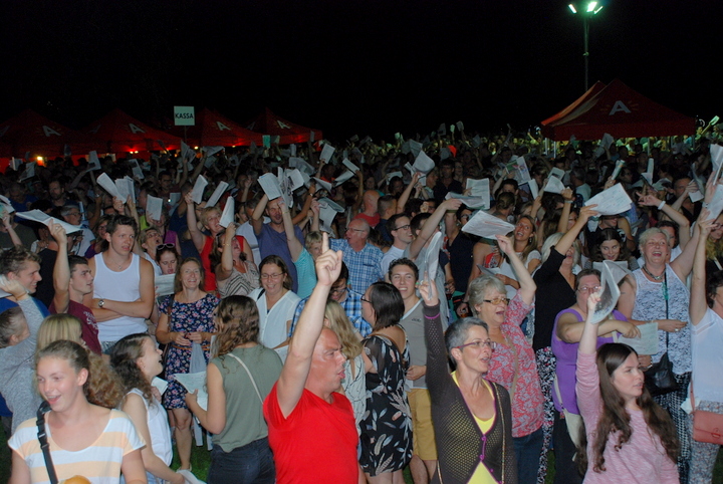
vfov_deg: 29.0
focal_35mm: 46
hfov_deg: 42.3
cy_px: 242
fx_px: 935
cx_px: 362
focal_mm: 31
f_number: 4.2
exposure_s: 1/60
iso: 320
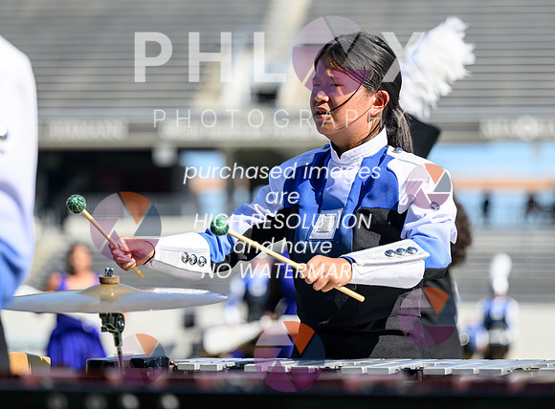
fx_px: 2367
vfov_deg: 9.9
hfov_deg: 13.4
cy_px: 215
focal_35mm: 148
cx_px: 284
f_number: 2.8
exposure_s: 1/3200
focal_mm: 105
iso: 125
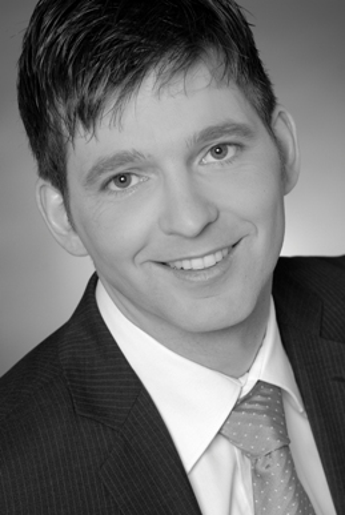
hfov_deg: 6.8
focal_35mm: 202
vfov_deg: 10.1
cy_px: 258
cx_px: 172
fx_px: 2903
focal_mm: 135
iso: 160
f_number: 9
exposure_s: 1/160
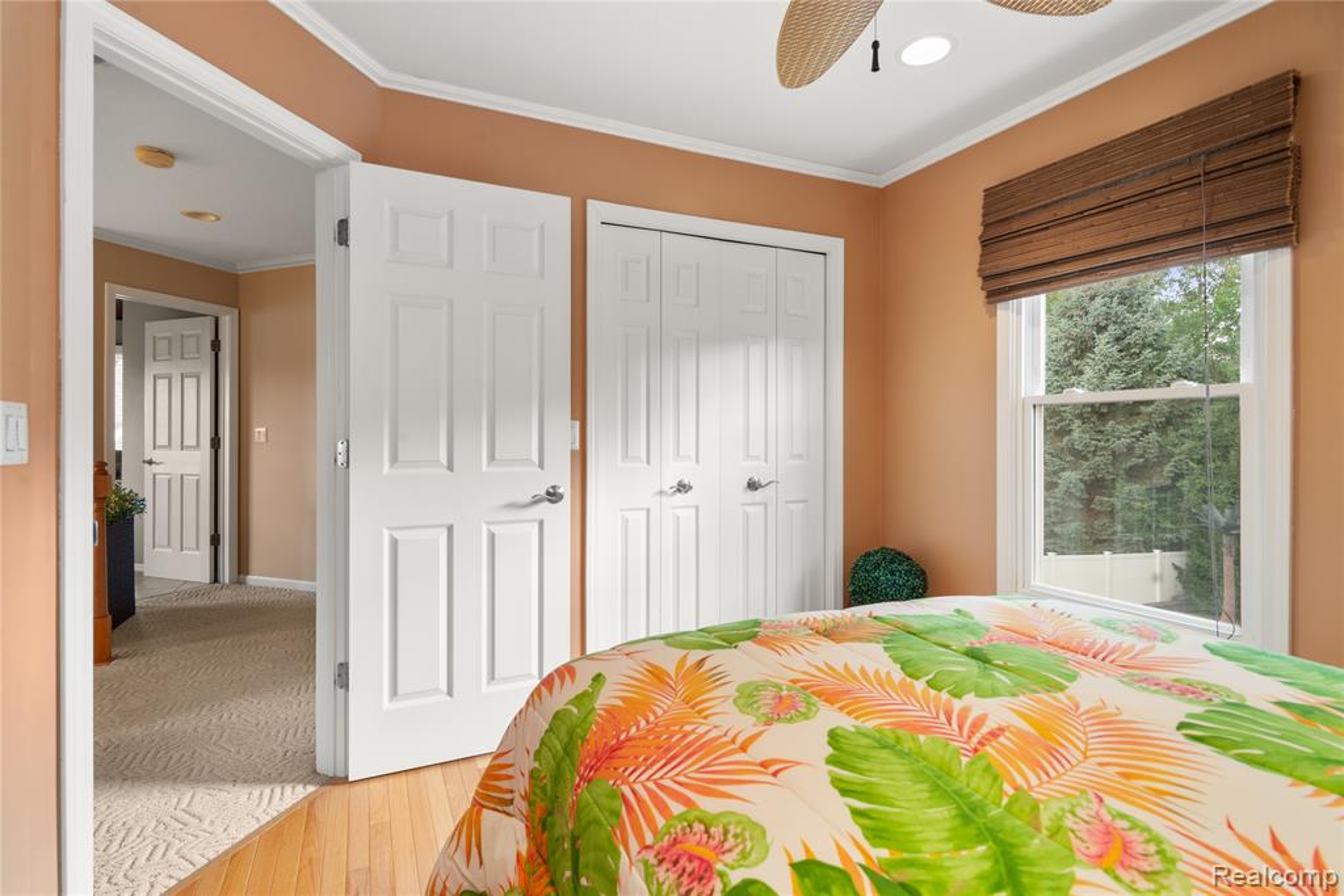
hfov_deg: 67.4
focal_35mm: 27
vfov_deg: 47.9
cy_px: 448
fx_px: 1008
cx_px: 672
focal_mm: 27
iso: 320
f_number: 9
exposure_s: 1/3
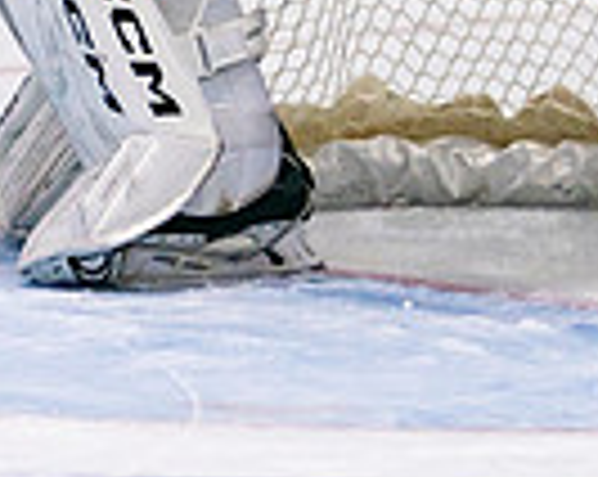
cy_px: 189
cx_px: -63
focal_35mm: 825
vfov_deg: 1.9
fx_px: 14580
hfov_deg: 2.3
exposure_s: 1/640
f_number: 2.8
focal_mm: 102
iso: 500
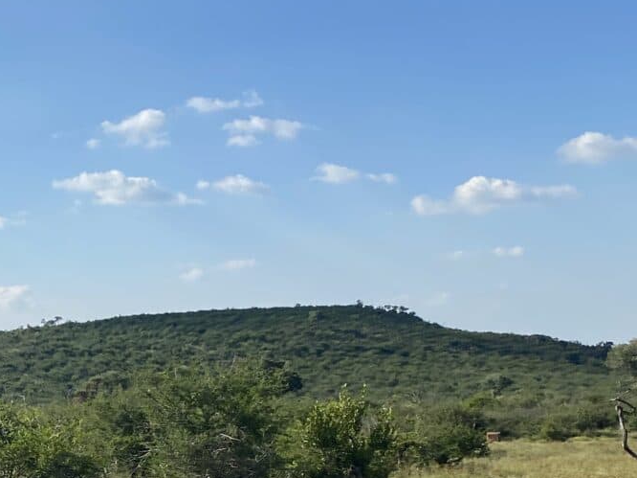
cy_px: 452
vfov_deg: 19.2
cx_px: -97
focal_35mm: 75
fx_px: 1380
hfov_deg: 24.0
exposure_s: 1/3984
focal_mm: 4.25
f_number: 1.8
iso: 32
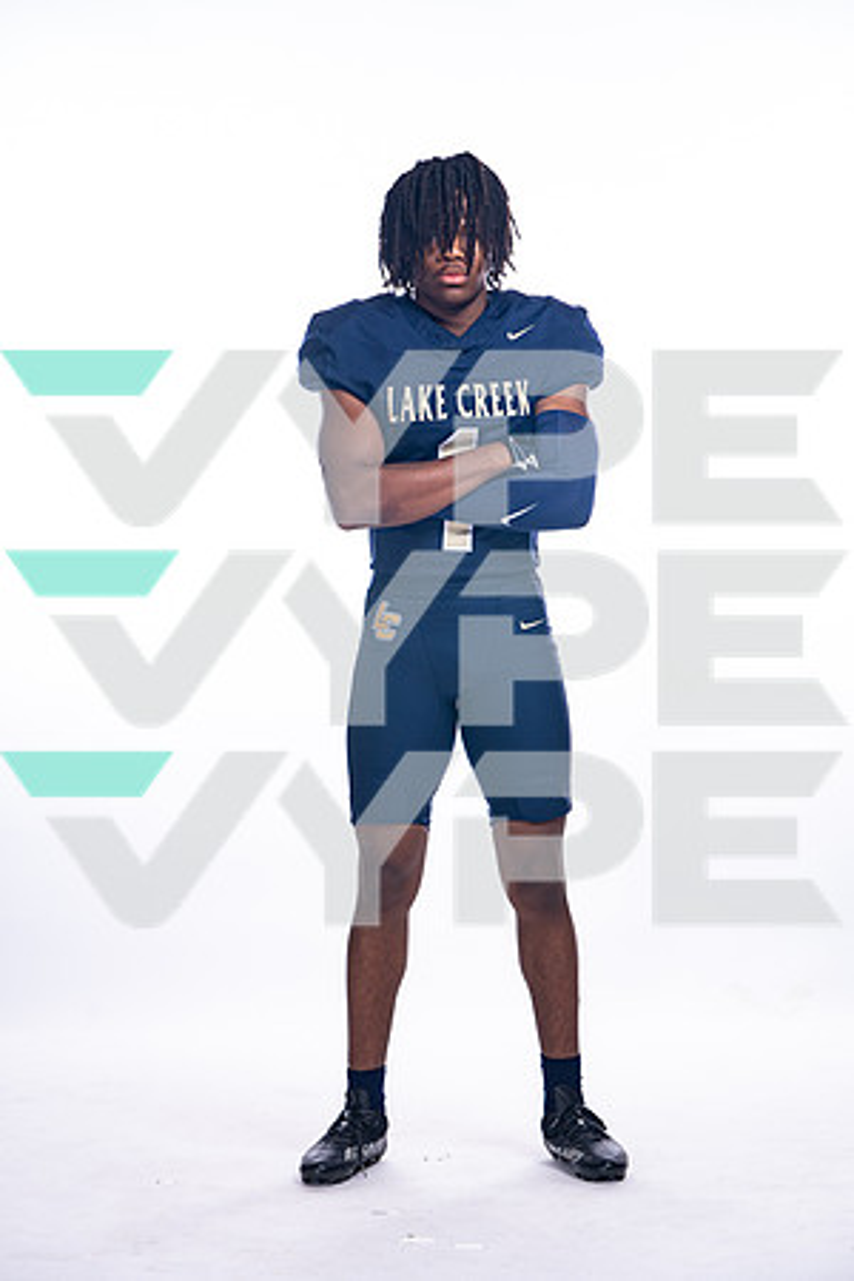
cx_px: 427
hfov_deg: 13.7
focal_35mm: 100
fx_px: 3558
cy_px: 640
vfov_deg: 20.4
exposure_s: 1/250
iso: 400
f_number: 6.3
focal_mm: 100
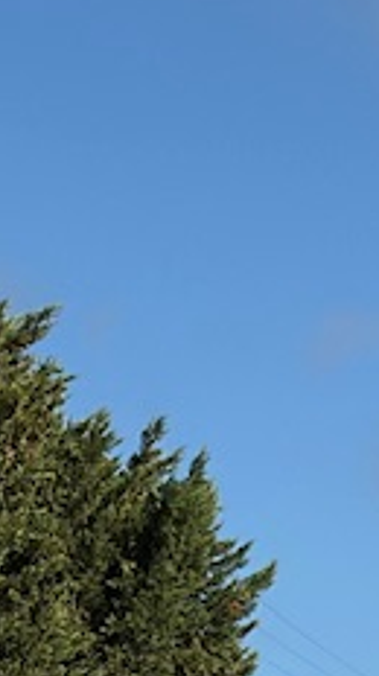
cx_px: -516
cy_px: 1538
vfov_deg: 8.6
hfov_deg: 5.1
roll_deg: +0.0
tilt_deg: -5.1
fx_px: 4139
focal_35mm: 231
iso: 80
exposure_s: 1/8264
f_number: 1.78
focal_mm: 6.76
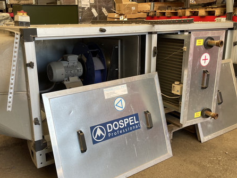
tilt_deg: -17.1
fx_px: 240
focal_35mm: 35
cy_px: 94
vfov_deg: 40.6
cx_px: 106
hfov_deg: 52.6
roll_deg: +1.2
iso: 40
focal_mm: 4.2
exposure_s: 1/121
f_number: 1.6
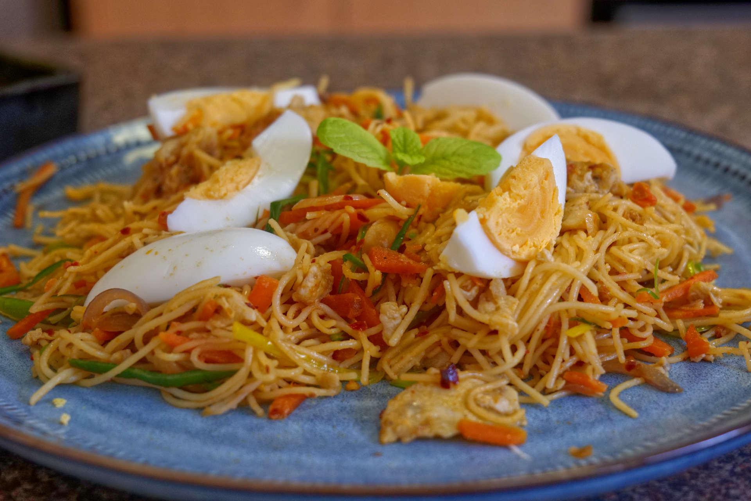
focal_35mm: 60
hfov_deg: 33.4
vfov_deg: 22.6
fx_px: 1252
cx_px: 376
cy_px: 250
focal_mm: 60
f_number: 7.1
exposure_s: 1/60
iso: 3200
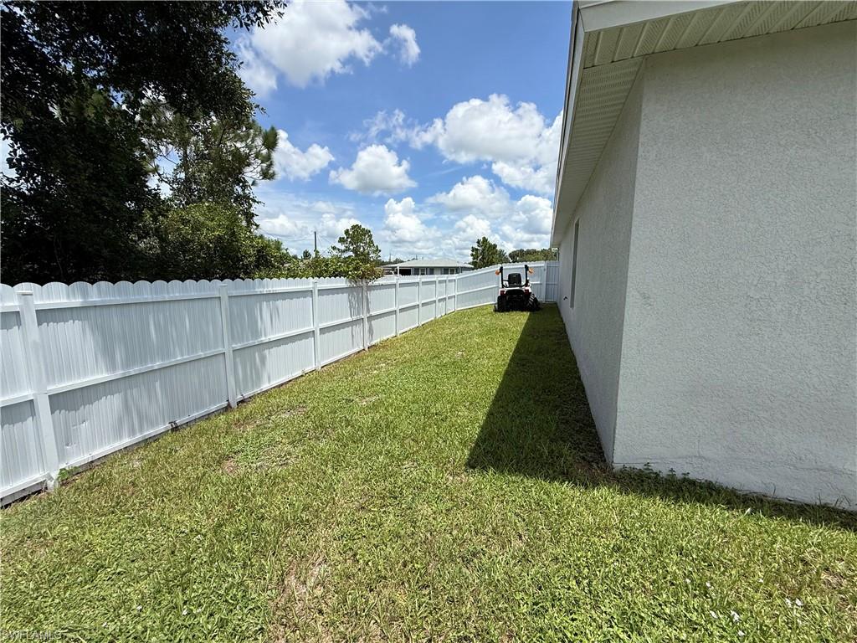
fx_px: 347
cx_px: 428
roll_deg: -0.5
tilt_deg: -7.5
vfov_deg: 85.7
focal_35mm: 14
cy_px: 322
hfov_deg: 102.1
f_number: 2.2
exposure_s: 1/2841
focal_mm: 2.22
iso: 50
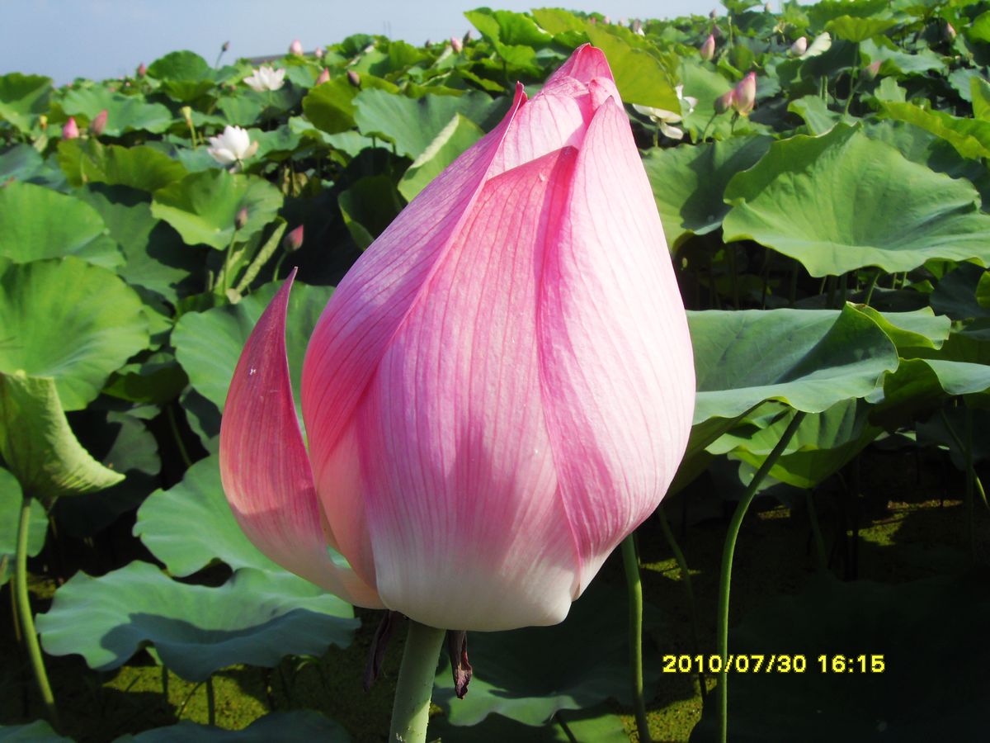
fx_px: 1115
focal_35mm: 39
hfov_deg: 47.9
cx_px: 495
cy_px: 372
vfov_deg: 36.8
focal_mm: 6.6
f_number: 6.2
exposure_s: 1/250
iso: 80
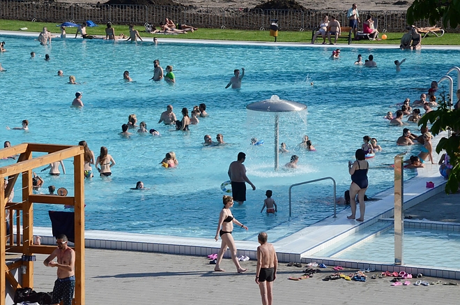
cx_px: 230
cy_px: 152
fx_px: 2008
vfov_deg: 8.7
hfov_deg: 13.1
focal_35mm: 158
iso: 2000
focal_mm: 105
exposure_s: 1/1000
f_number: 19
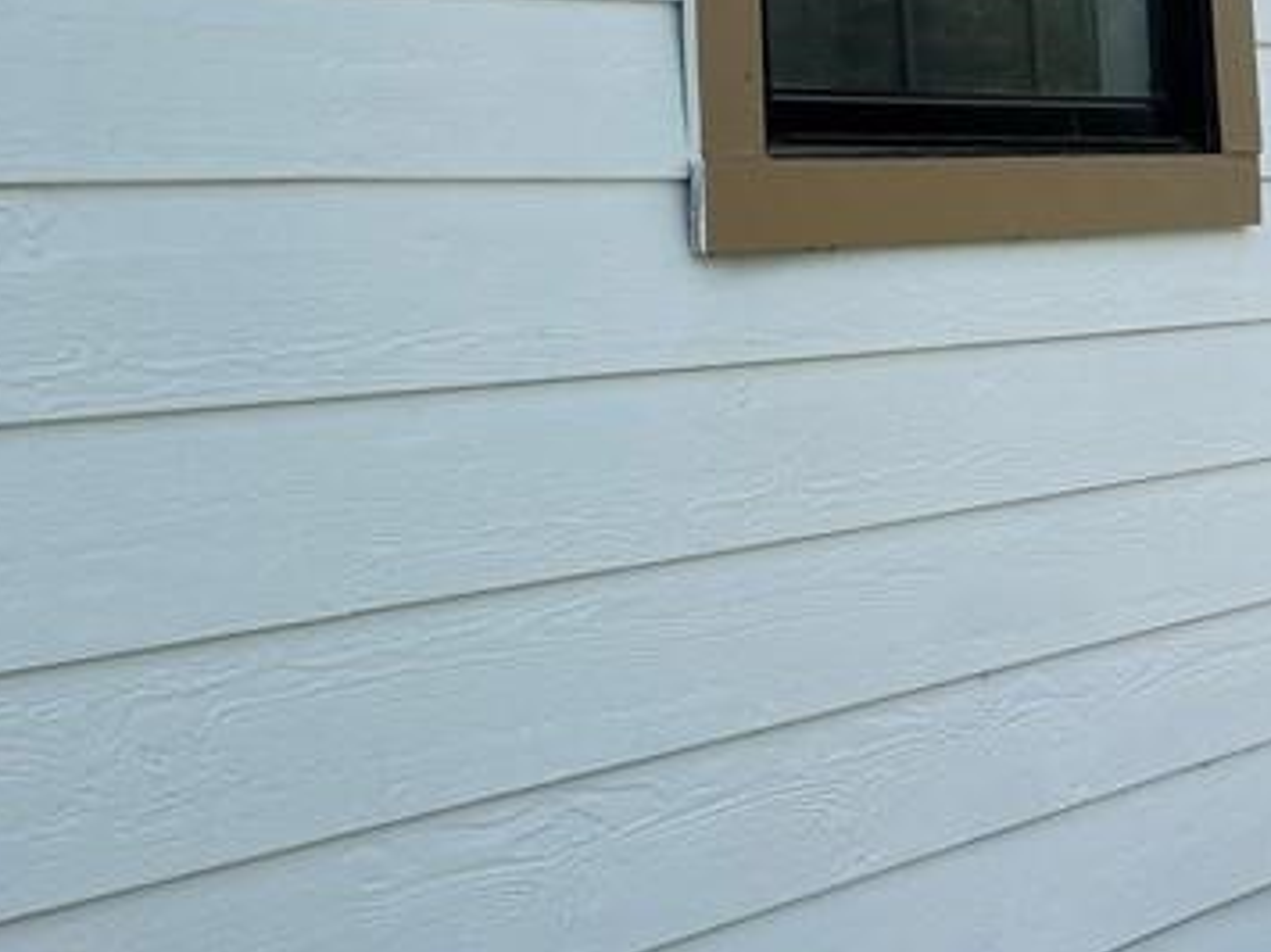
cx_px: 1232
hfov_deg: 24.9
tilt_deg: +1.0
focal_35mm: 75
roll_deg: +4.2
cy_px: 268
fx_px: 2753
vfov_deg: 19.5
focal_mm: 4.2
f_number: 1.6
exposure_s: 1/3610
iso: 32
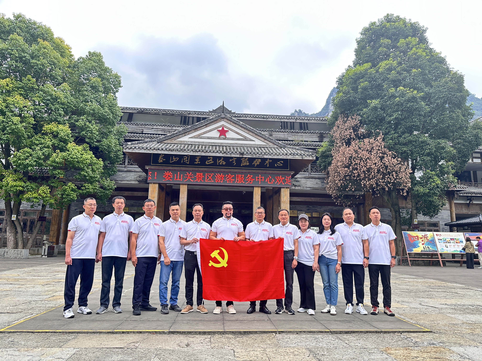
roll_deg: -1.3
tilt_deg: +9.8
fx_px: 334
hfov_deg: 71.6
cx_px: 241
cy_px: 180
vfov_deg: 56.8
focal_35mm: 24
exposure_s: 1/444
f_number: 1.78
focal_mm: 6.86
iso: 80
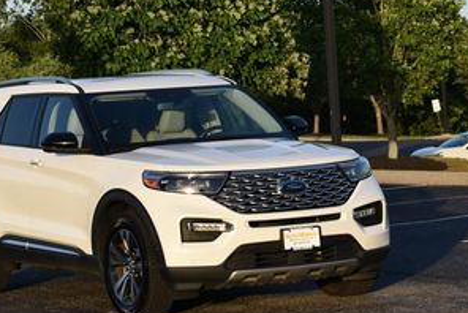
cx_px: 237
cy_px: 39
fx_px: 2317
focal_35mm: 178
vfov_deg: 7.7
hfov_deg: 11.5
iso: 200
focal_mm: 55
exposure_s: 1/250
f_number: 8
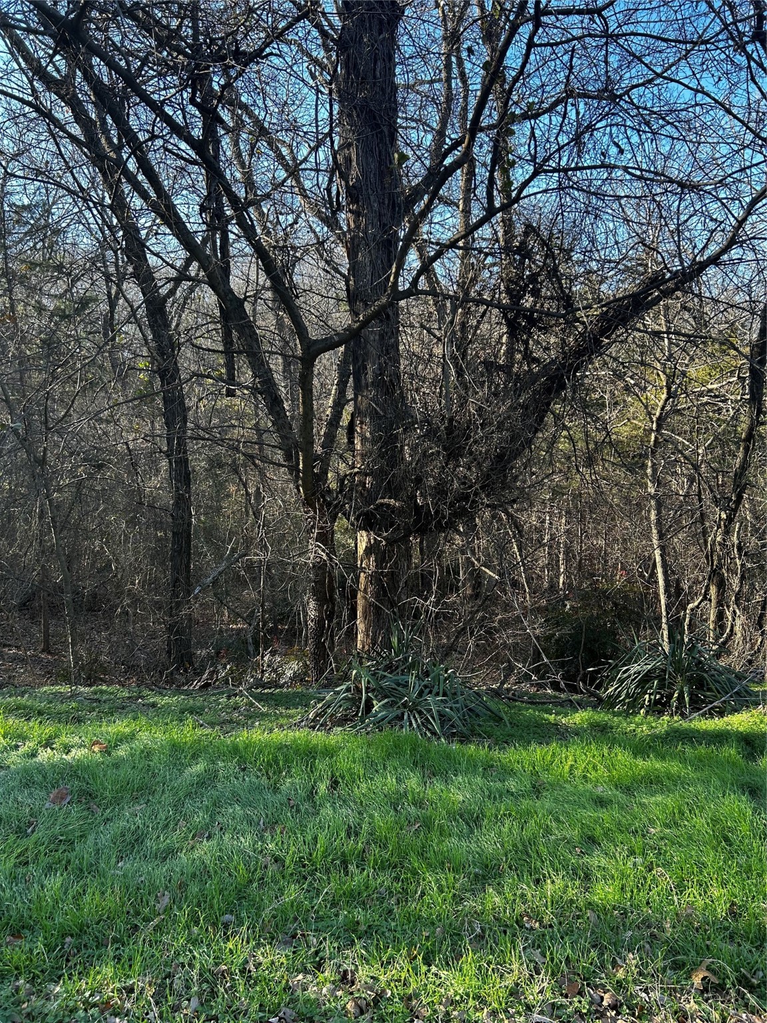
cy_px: 512
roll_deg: +2.6
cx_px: 384
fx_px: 768
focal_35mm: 26
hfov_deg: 53.1
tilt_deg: -6.7
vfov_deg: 67.3
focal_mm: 5.7
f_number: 1.5
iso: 40
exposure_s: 1/249
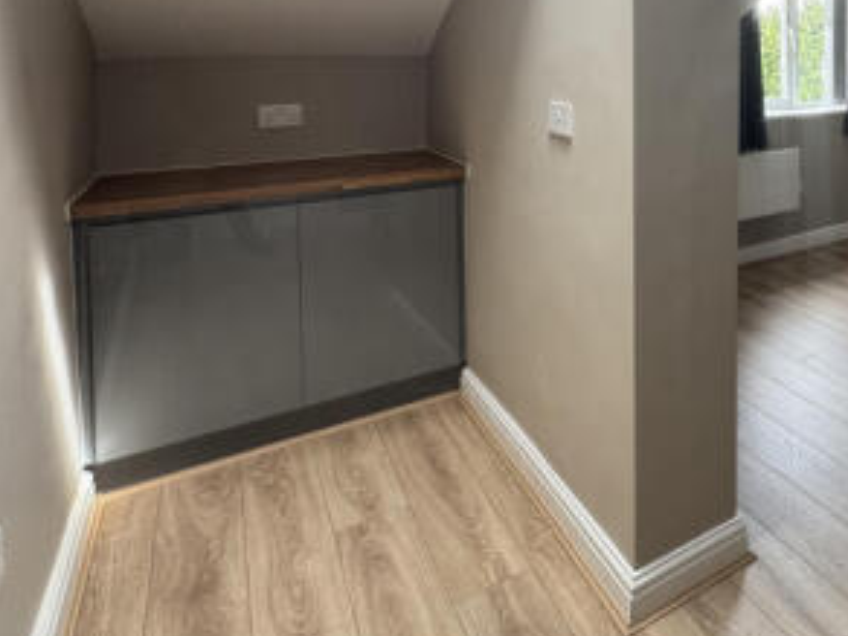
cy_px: 83
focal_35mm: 28
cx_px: 748
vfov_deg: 45.8
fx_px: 686
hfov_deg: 55.8
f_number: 2.2
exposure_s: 1/99
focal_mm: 2.22
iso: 160
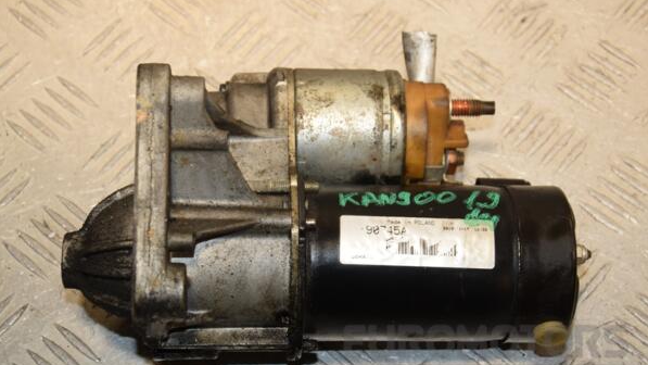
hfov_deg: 26.8
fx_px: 1358
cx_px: 323
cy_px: 197
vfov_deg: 15.3
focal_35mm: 79
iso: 800
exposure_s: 1/200
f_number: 7.1
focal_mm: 50
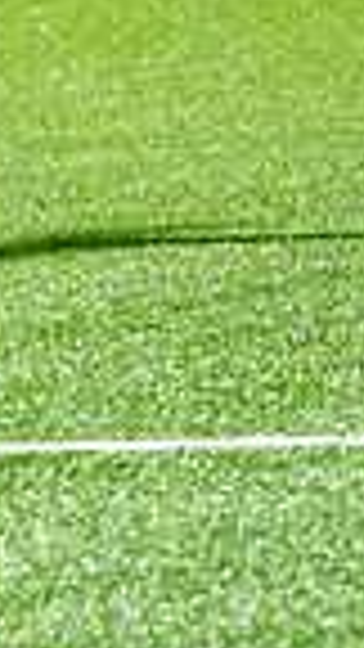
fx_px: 11359
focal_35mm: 662
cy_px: 203
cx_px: -467
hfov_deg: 1.8
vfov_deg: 3.3
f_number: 2.8
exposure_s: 1/1000
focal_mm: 70
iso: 8000
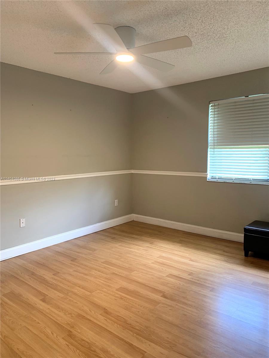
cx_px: 134
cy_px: 179
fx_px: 269
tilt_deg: -4.8
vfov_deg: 67.3
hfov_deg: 53.1
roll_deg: +0.6
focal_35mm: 26
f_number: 1.8
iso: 100
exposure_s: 1/60
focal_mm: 4.25
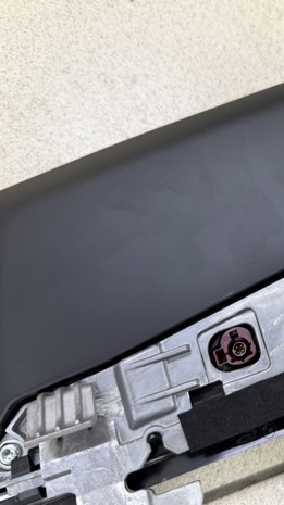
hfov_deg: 29.8
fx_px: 483
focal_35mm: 36
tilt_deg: -76.3
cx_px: 305
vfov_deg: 55.3
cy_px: 252
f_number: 1.78
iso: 250
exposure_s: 1/50
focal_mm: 6.76
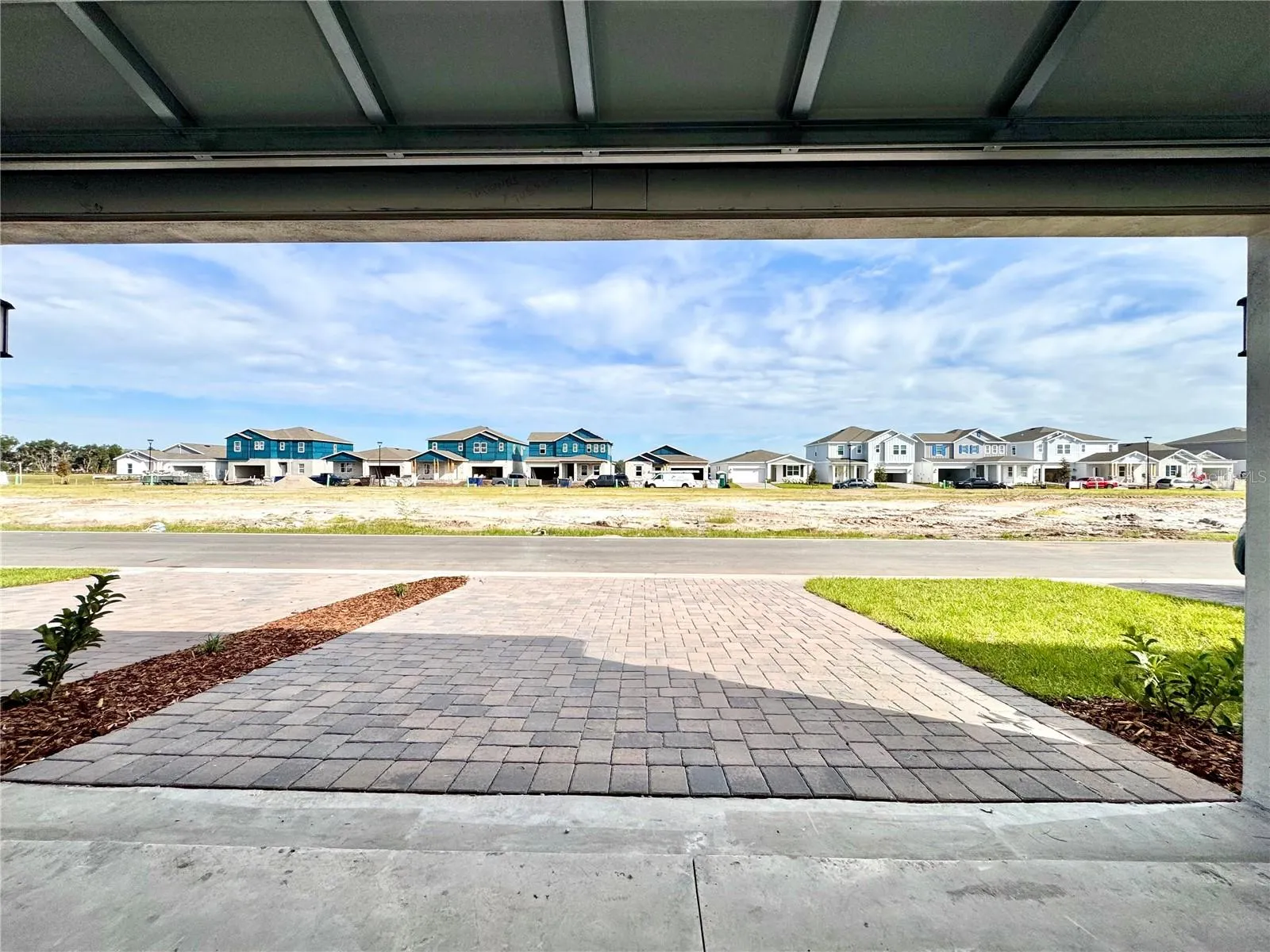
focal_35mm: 14
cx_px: 635
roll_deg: +0.3
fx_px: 514
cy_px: 476
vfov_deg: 85.7
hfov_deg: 102.1
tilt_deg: -0.4
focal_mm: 2.22
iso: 50
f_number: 2.2
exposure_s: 1/3390
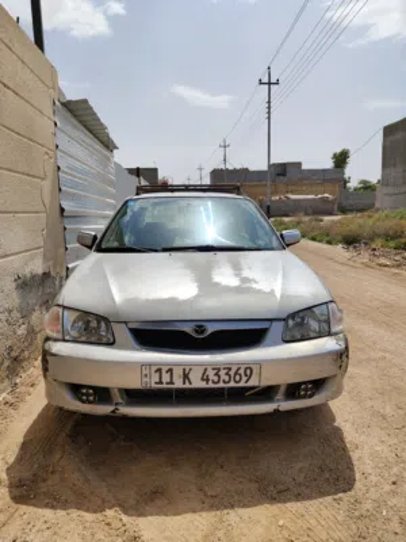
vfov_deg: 71.6
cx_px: 203
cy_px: 271
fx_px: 375
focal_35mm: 24
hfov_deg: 56.8
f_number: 1.8
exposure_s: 1/10325
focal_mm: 5.59
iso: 50
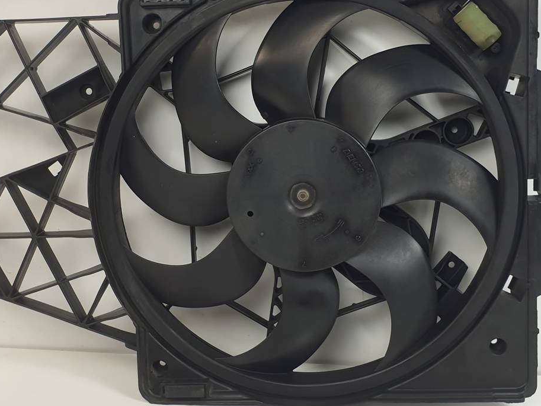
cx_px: 221
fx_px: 641
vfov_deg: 35.1
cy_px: 175
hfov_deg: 45.6
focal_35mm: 41
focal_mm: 4.3
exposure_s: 1/100
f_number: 2.4
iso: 64
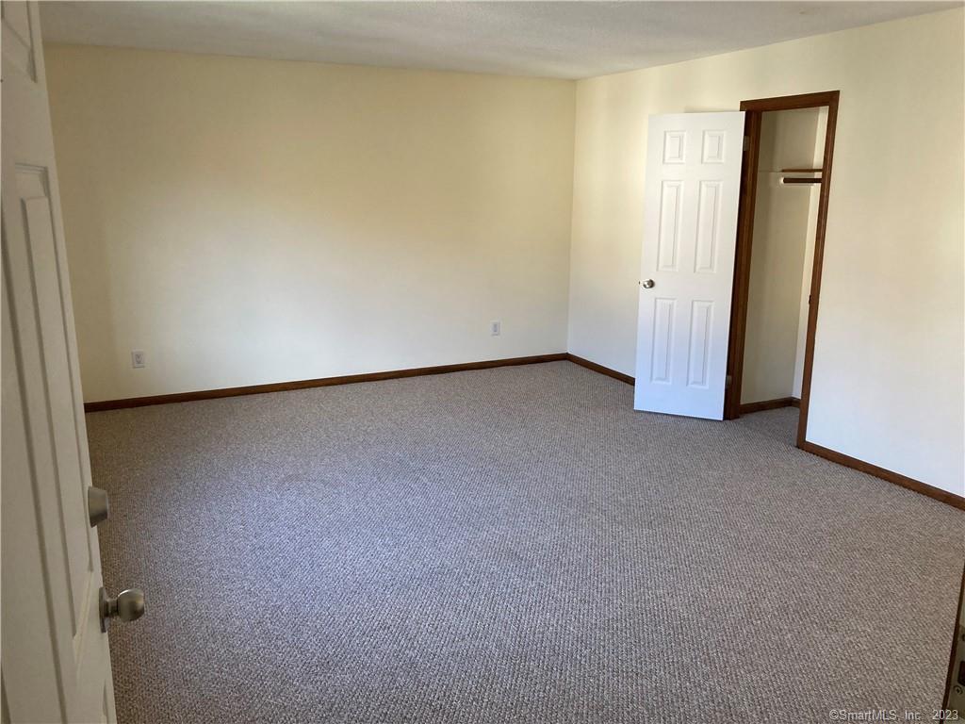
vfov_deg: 49.7
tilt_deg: -12.7
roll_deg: +0.2
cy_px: 362
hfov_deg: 63.4
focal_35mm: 28
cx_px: 482
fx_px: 781
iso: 100
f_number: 1.8
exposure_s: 1/60
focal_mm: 3.99
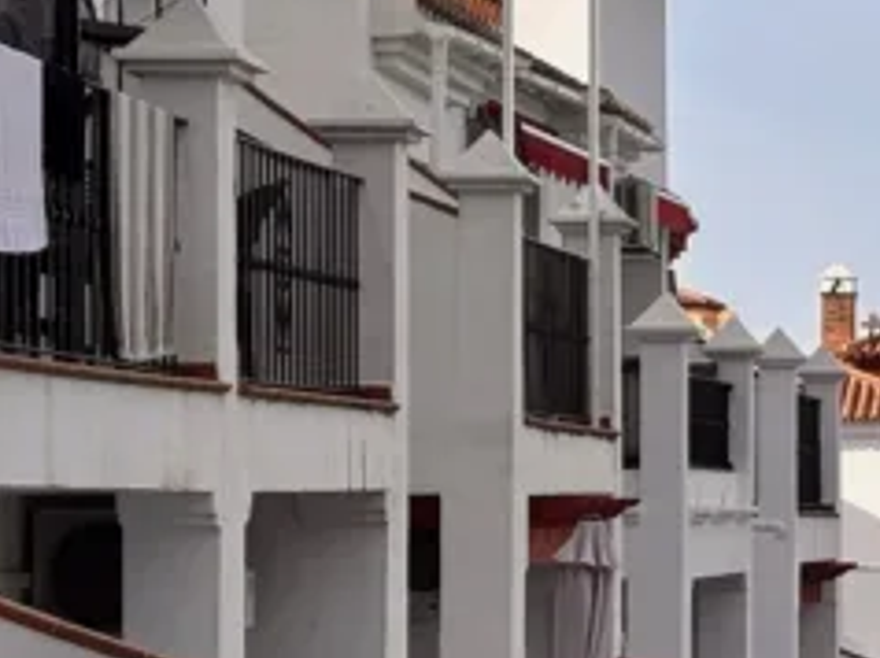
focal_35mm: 175
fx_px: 4444
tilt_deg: +0.3
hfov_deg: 10.9
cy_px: 396
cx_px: 1357
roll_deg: -0.1
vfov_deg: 8.5
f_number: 1.6
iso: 32
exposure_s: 1/2105
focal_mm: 5.96
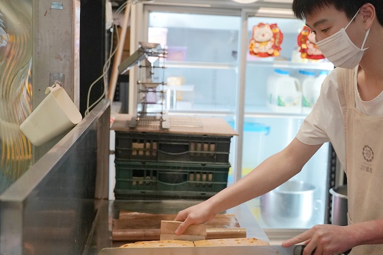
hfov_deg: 32.6
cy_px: 160
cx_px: 262
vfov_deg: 22.2
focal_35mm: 61
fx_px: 649
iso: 2500
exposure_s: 1/160
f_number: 4
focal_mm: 35
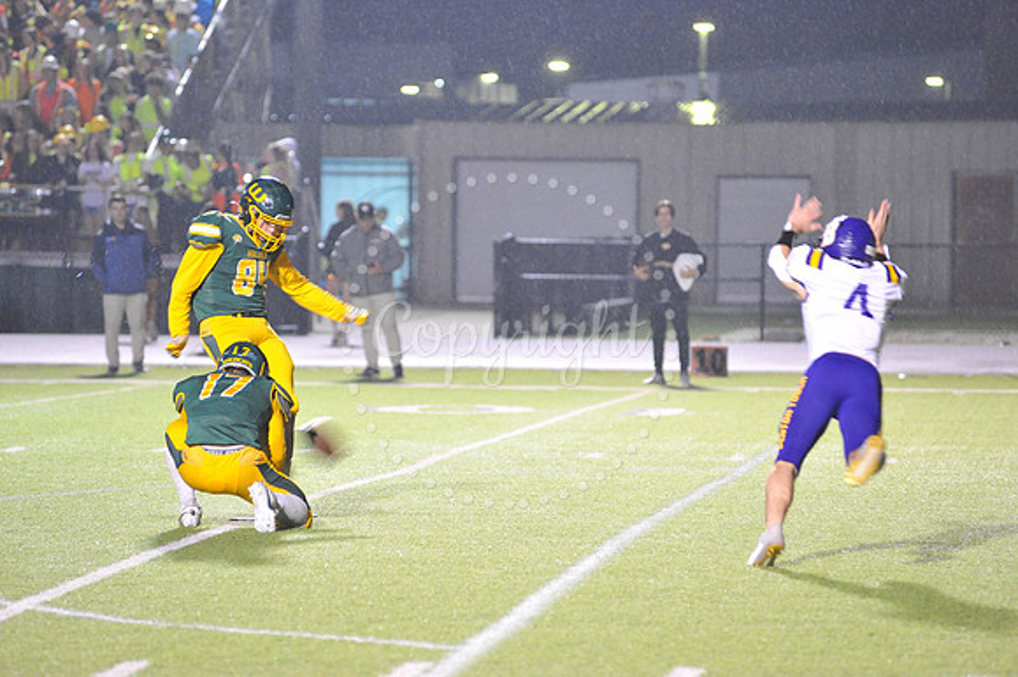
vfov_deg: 6.9
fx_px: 5652
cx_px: 509
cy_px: 338
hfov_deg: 10.3
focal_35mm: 200
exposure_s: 1/160
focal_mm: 200
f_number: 4
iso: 4000
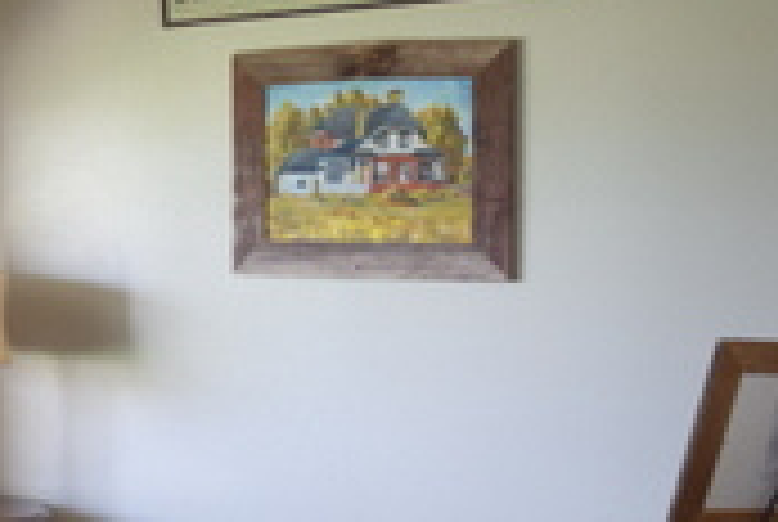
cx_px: -256
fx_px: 1797
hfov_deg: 21.8
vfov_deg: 16.5
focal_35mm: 83
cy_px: 234
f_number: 4
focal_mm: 20
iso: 720
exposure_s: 1/60
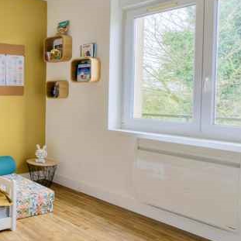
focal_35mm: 35
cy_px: 102
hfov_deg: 36.1
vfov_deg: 47.1
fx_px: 276
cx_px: -52
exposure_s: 1/100
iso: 800
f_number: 8
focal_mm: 16
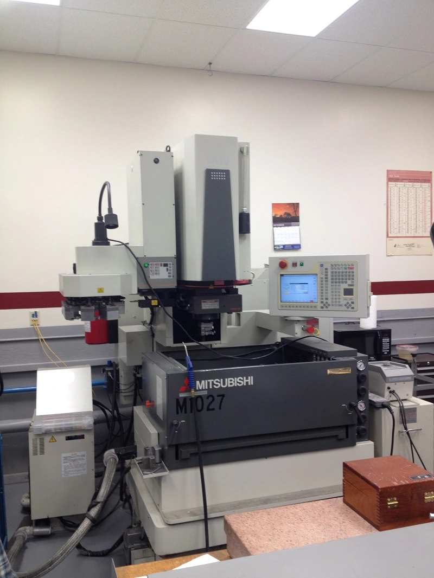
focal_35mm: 35
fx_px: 585
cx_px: 217
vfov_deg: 52.6
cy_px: 289
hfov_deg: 40.7
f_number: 2.4
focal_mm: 4.28
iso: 64
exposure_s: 1/20
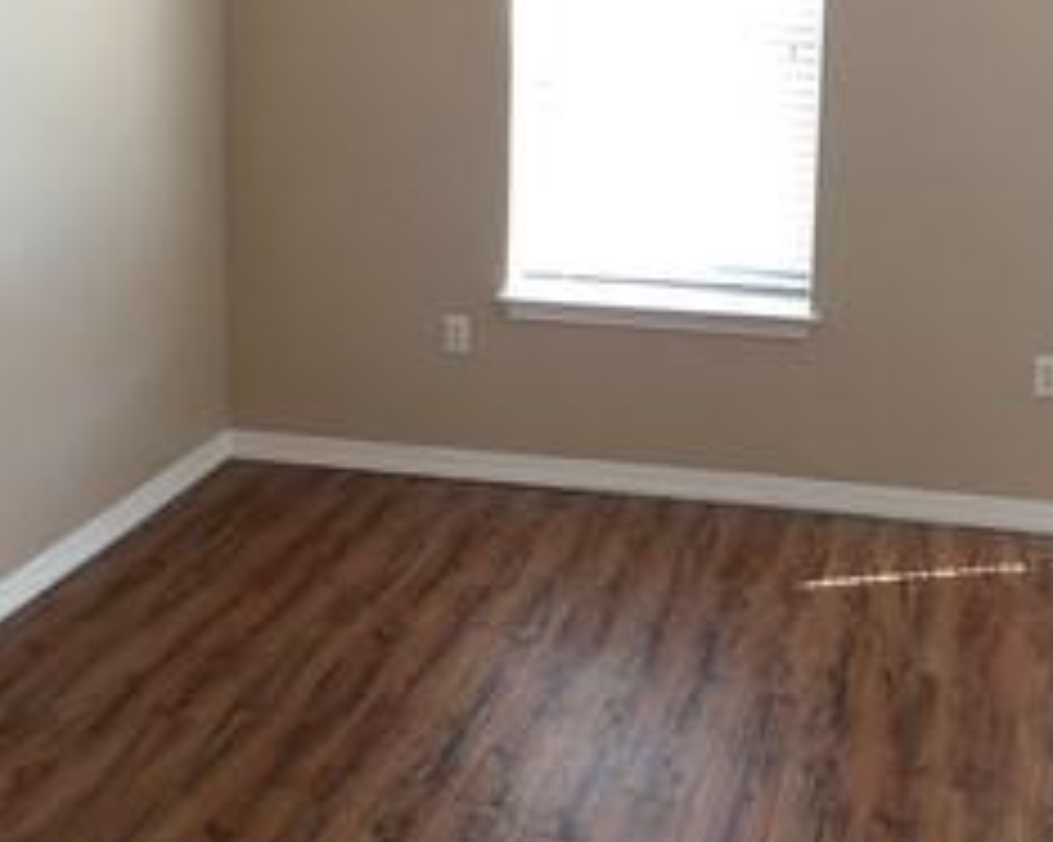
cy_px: 261
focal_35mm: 58
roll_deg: -0.6
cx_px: 508
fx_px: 1807
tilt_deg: -8.5
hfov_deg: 32.5
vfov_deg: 26.0
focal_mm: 4.15
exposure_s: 1/15
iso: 50
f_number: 2.2
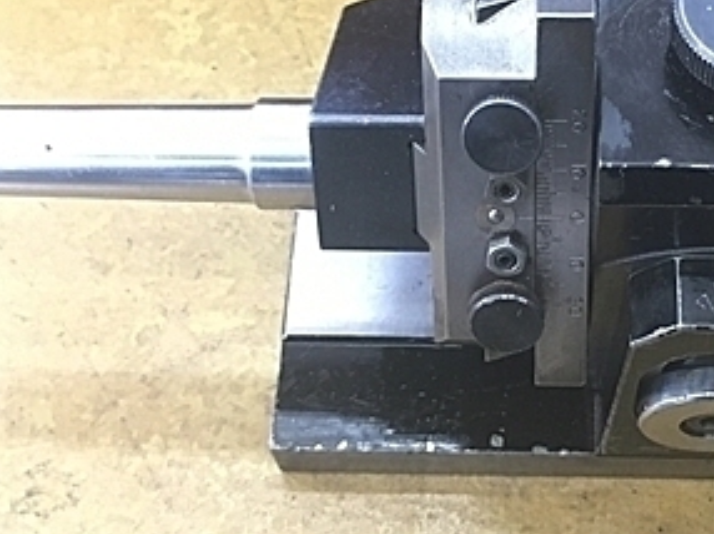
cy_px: 177
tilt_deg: -59.9
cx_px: 499
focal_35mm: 65
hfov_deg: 29.5
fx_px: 1340
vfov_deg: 22.5
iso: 160
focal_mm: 4.15
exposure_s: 1/30
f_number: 2.2
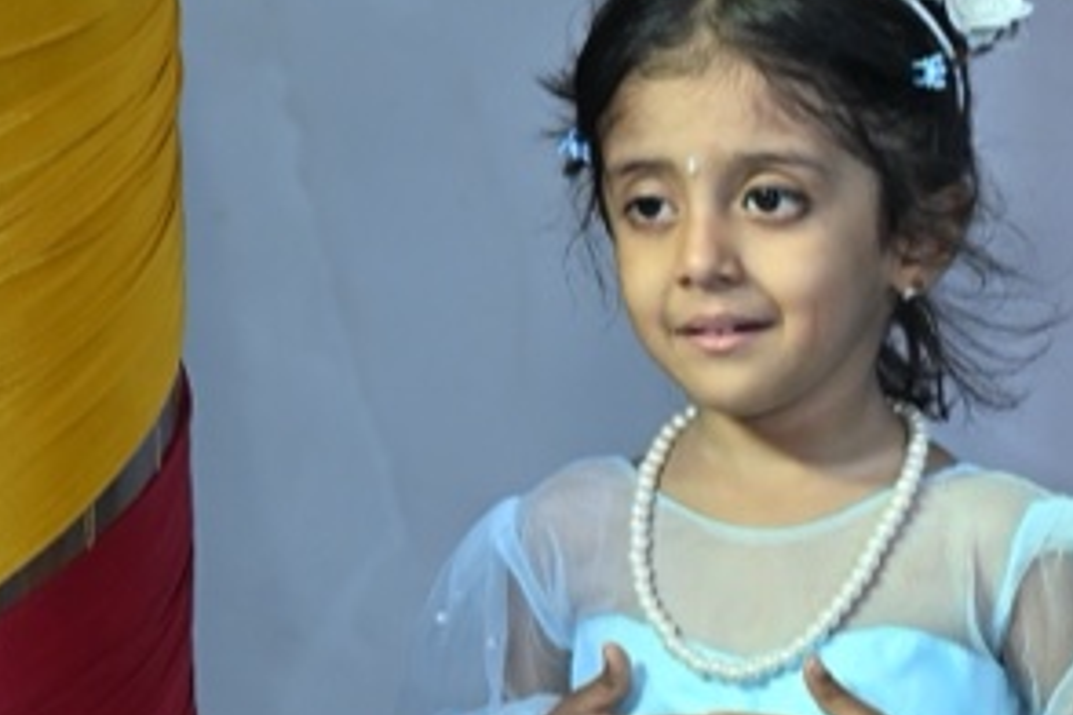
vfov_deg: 4.3
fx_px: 9418
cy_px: 405
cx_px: 876
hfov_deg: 6.5
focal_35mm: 316
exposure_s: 1/160
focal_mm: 93
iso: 800
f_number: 7.1
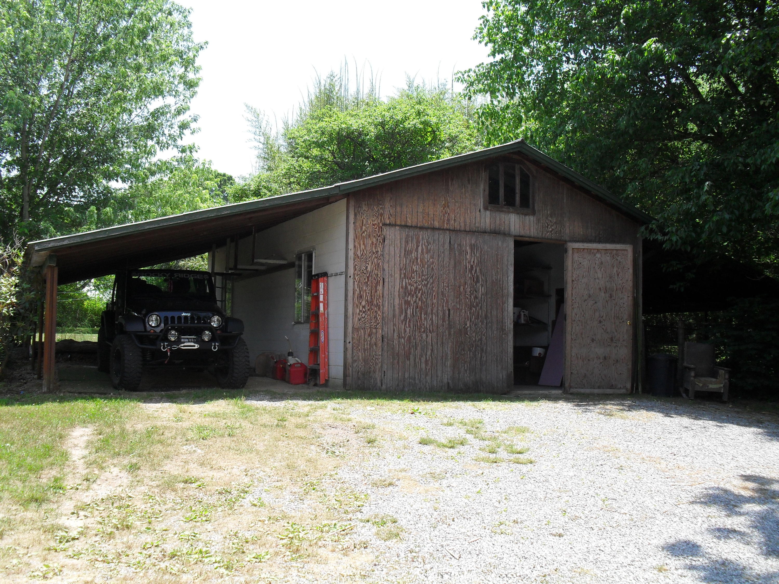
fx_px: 788
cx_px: 390
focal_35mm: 35
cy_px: 292
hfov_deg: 52.6
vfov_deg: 40.7
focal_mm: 6.3
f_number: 3.2
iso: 100
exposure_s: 1/500
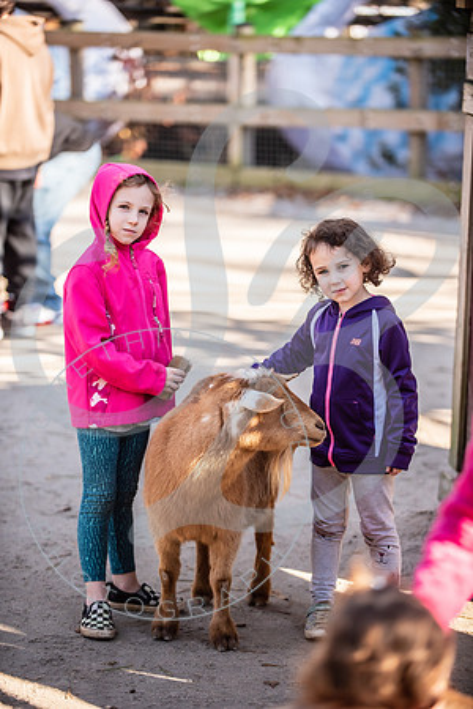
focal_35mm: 116
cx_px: 236
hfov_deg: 11.8
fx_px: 2286
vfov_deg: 17.6
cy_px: 354
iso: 200
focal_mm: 116
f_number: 2.8
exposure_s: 1/800
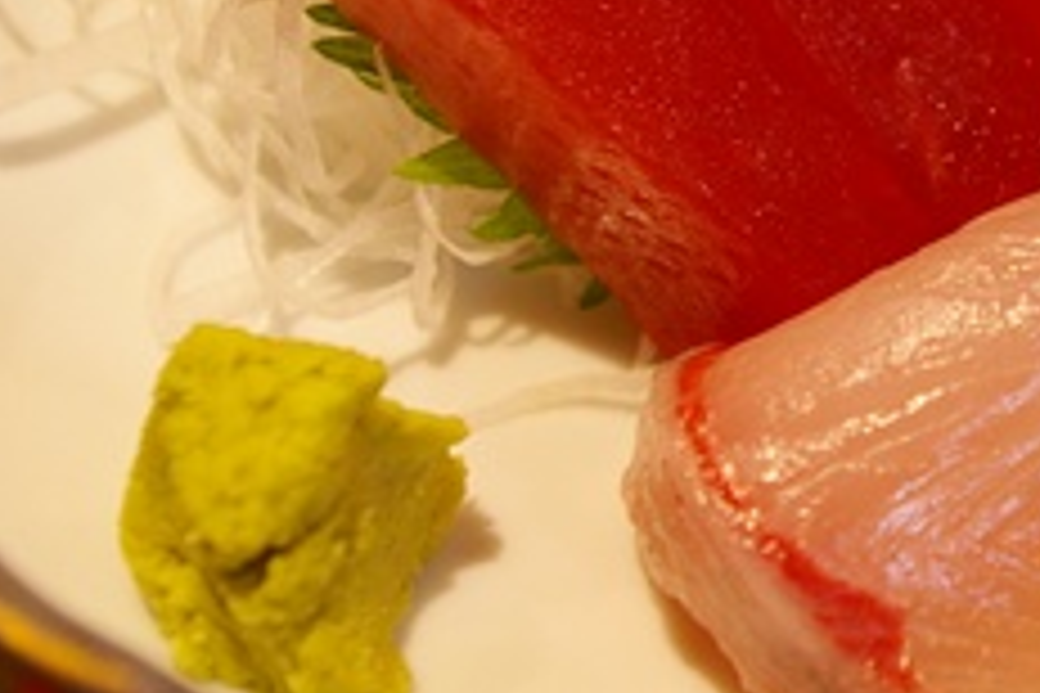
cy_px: 128
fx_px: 3706
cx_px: 986
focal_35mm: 128
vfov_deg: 10.7
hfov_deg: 15.7
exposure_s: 1/15
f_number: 4
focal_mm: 33
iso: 400
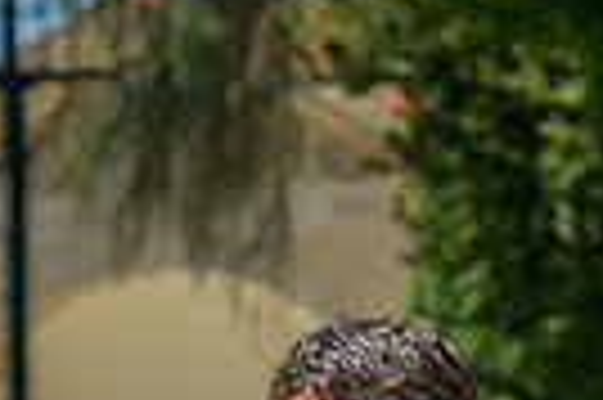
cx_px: 486
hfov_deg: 5.1
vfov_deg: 3.4
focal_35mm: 407
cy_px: 591
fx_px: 6809
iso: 800
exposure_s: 1/6400
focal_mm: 94
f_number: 4
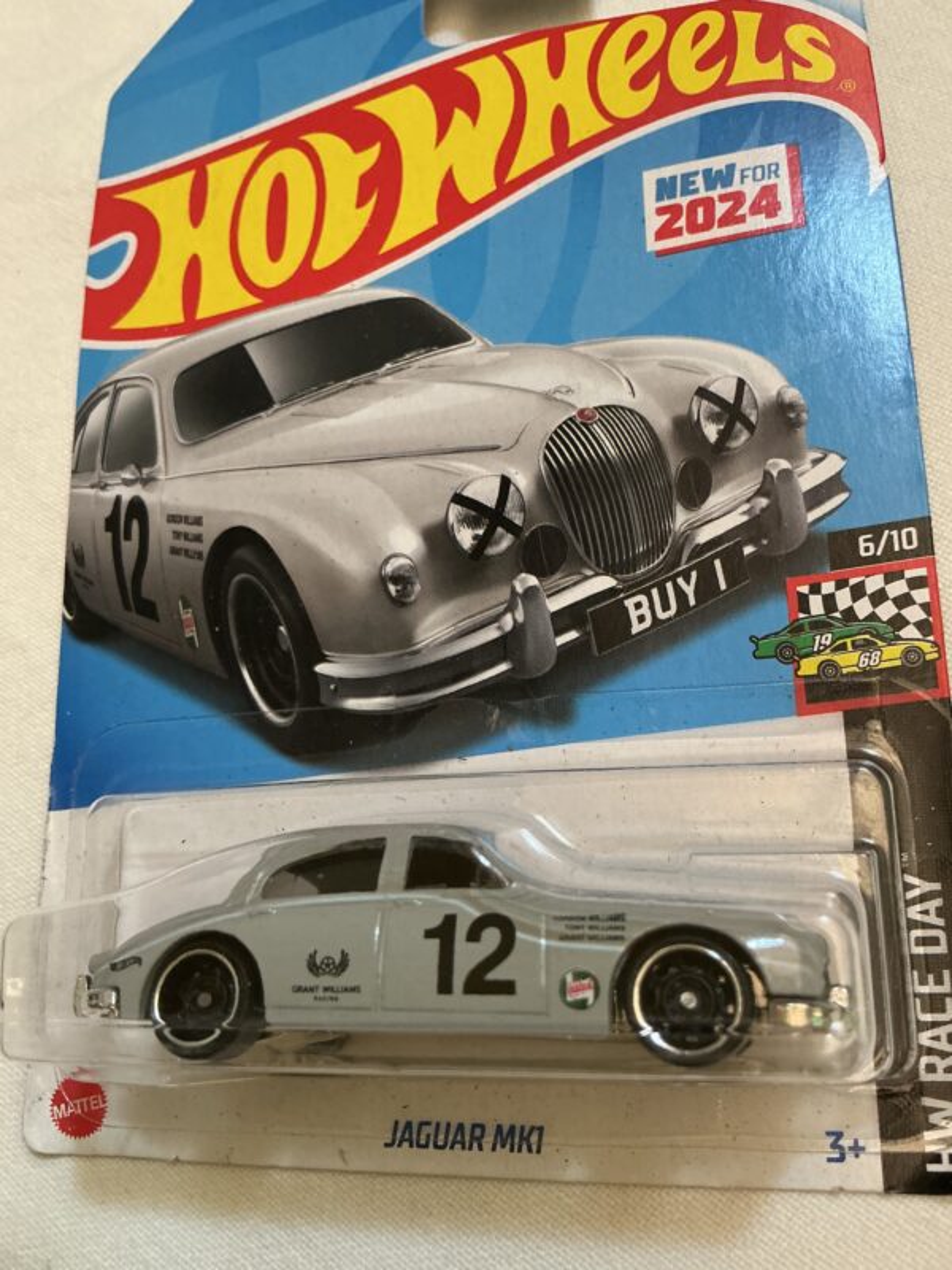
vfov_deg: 61.7
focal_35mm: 29
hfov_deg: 48.2
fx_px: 1063
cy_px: 635
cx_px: 476
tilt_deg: -60.6
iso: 200
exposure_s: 1/40
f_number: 1.8
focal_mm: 3
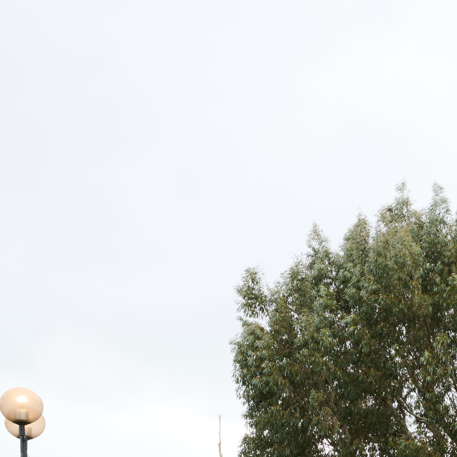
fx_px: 1075
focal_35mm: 72
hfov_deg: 19.5
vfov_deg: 21.8
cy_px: 582
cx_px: 759
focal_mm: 20
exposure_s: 1/5
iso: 100
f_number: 16
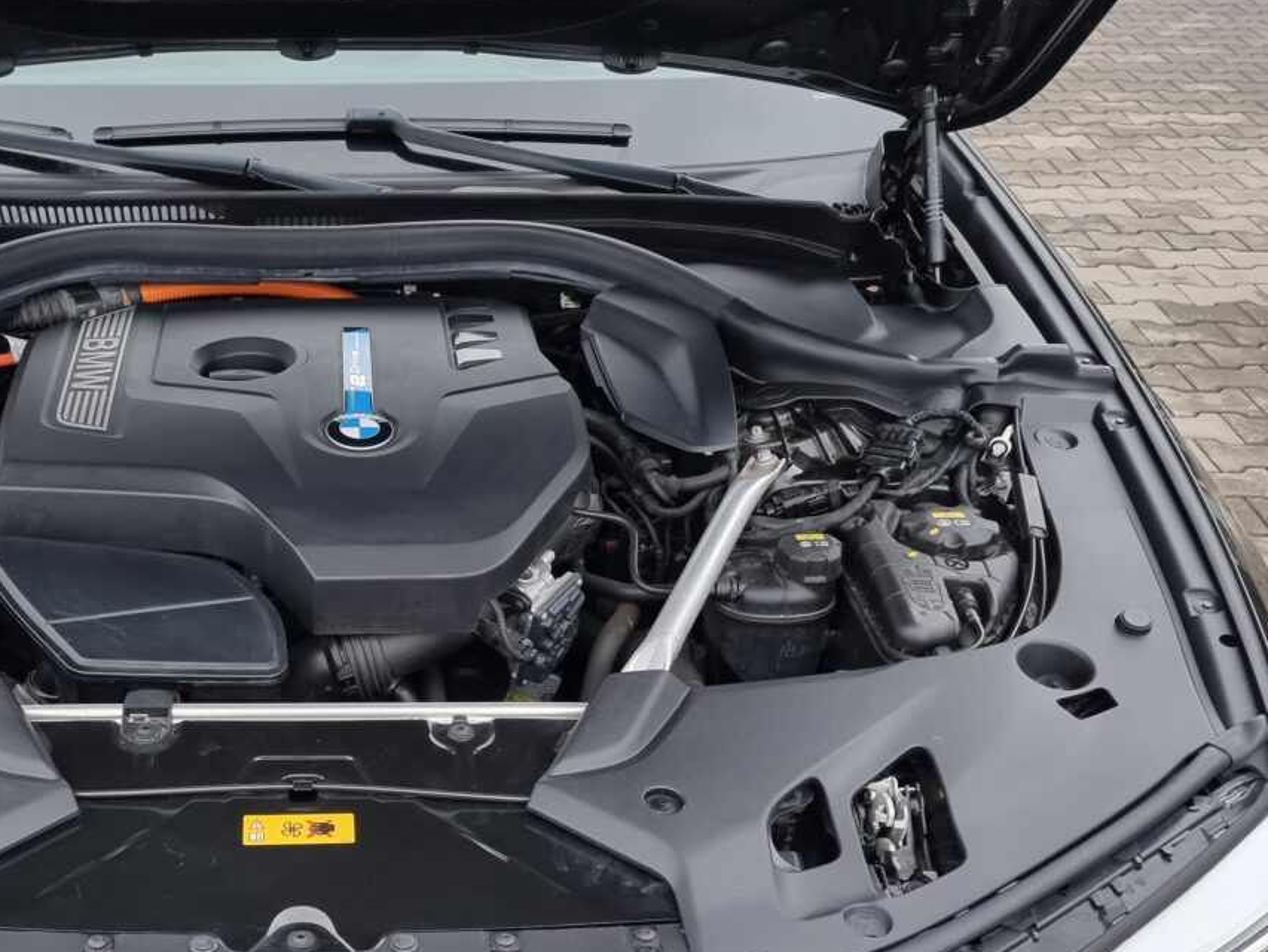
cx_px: 305
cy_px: 791
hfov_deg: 40.8
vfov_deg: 31.2
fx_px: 1649
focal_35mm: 45
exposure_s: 1/100
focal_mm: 6.7
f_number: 1.8
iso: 80
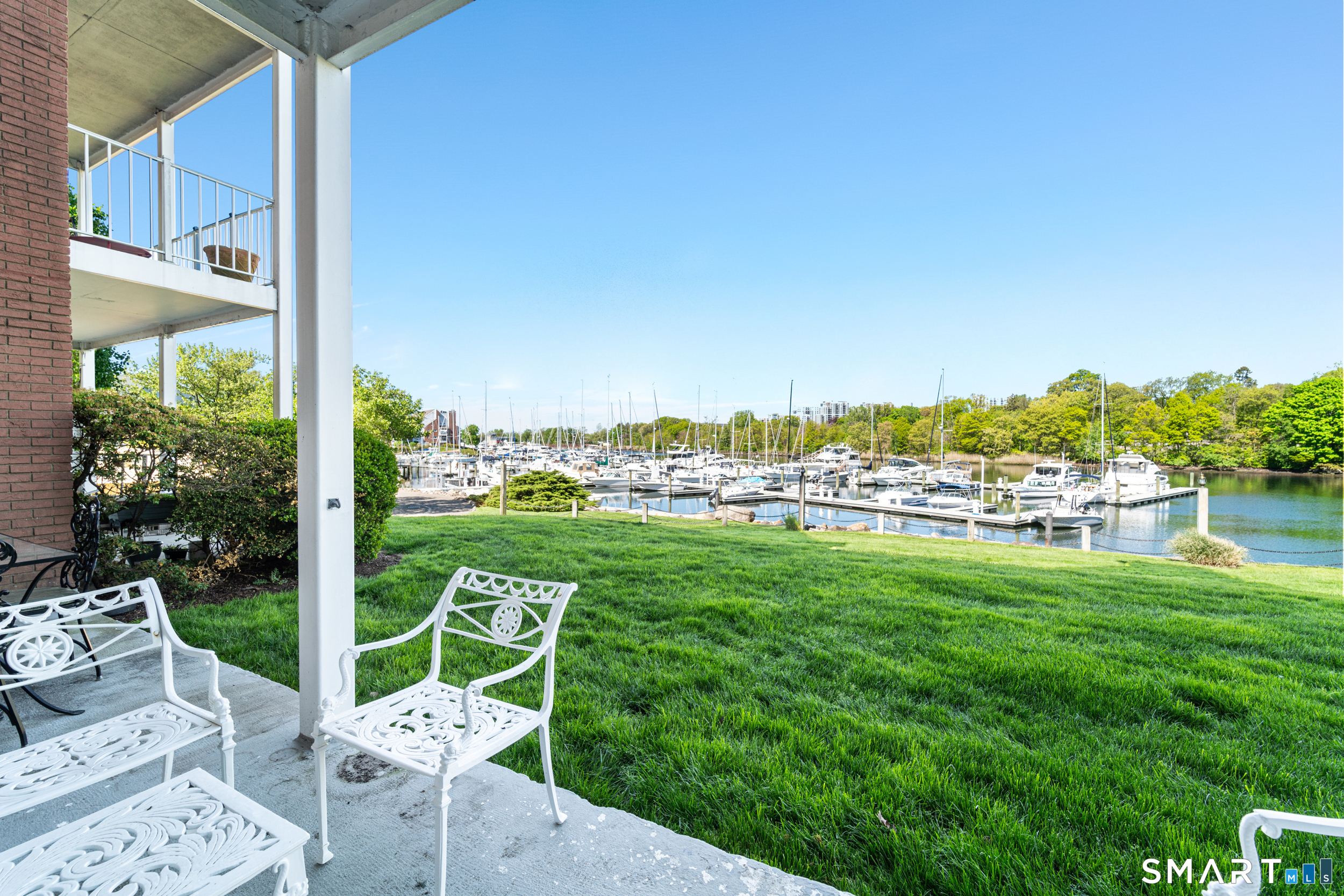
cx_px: 672
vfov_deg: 81.2
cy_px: 448
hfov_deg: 104.2
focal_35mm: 14
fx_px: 523
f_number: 9
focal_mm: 14
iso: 320
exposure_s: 1/60
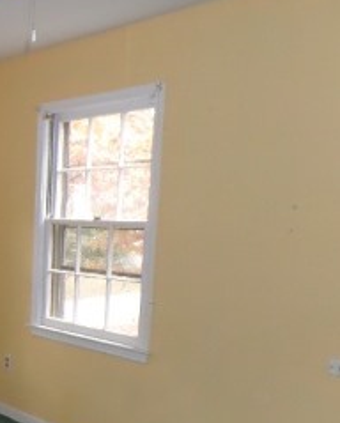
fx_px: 753
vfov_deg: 30.8
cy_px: 326
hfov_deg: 21.2
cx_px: -177
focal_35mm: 60
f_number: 2.8
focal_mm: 4.1
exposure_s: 1/30
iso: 400
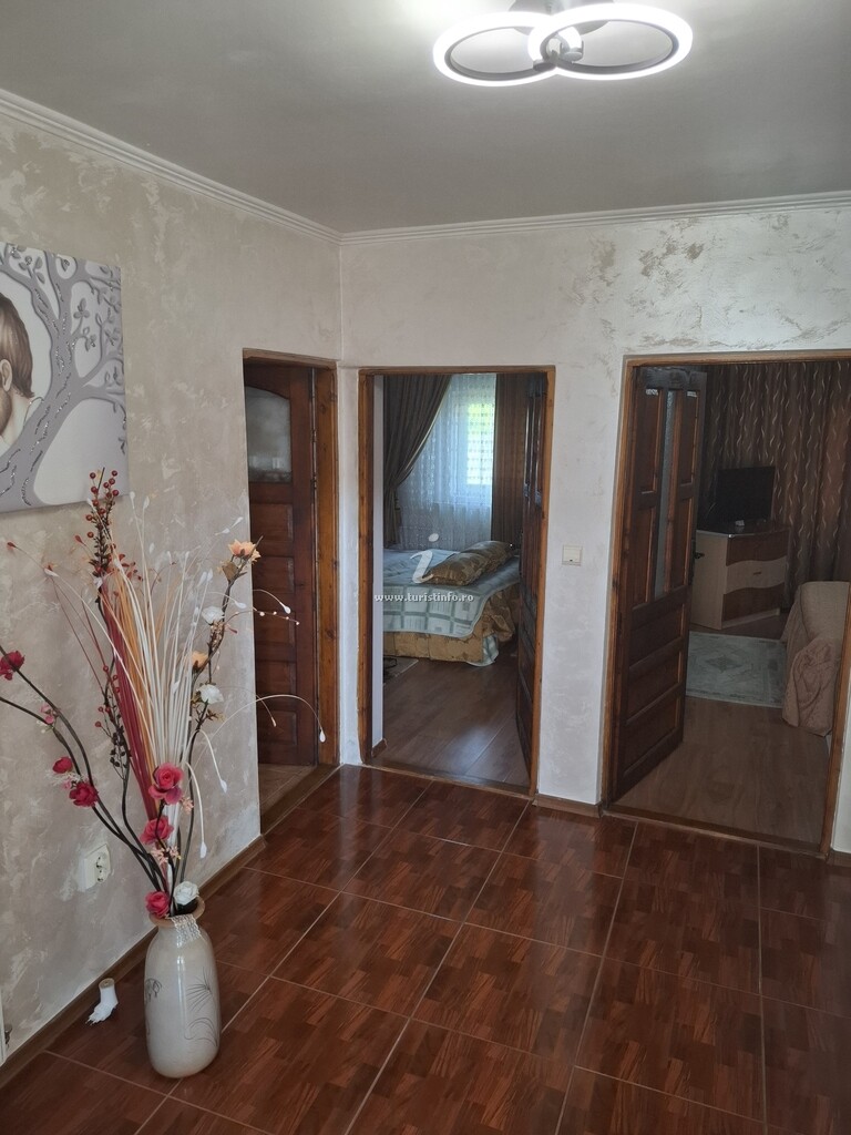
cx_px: 426
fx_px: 754
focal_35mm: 23
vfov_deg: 73.9
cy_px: 568
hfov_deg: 58.9
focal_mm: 5.54
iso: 160
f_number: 1.8
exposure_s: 1/100
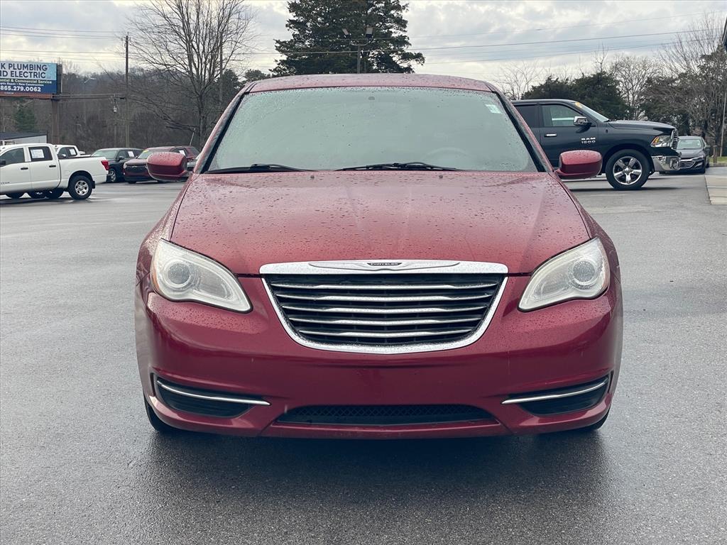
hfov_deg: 36.8
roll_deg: -2.2
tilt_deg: -7.5
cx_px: 364
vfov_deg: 28.0
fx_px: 1092
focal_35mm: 52
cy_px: 272
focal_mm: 6
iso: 25
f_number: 2
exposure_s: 1/217
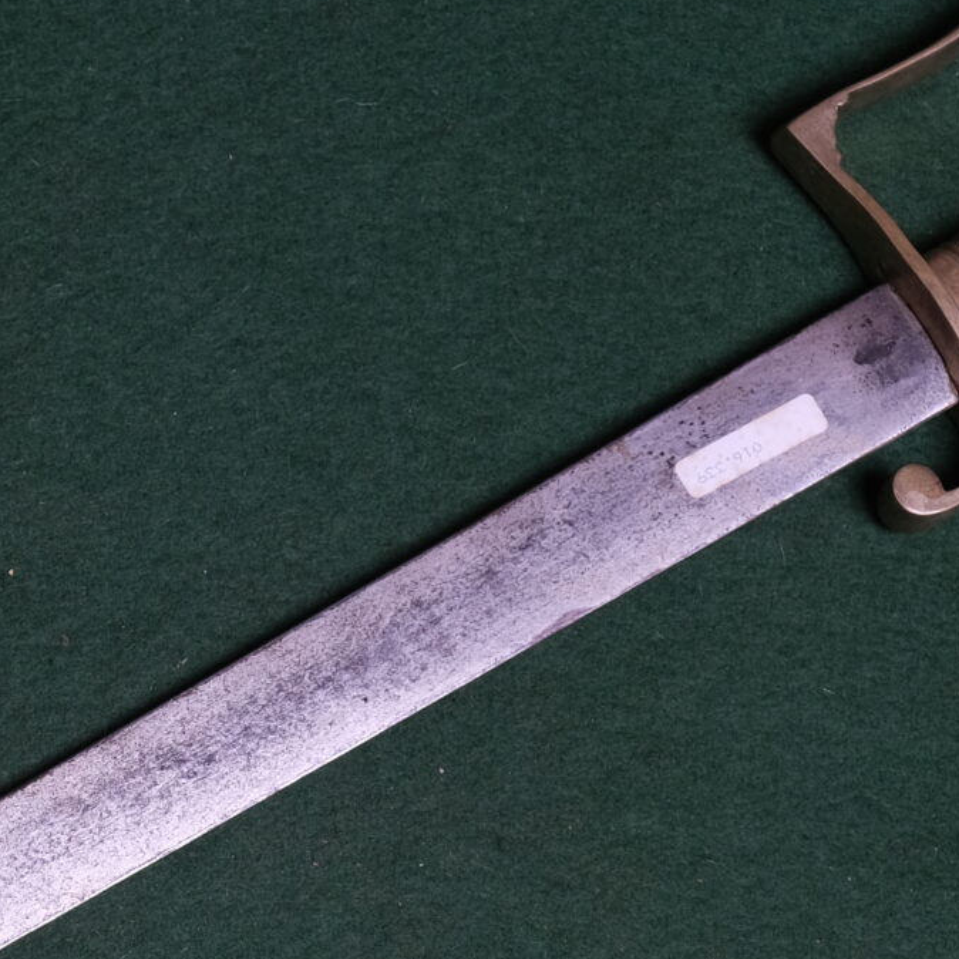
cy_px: 977
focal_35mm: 155
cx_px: -218
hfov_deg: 11.0
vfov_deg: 11.2
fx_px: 4858
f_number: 5.6
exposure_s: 1/160
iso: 320
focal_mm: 32.1
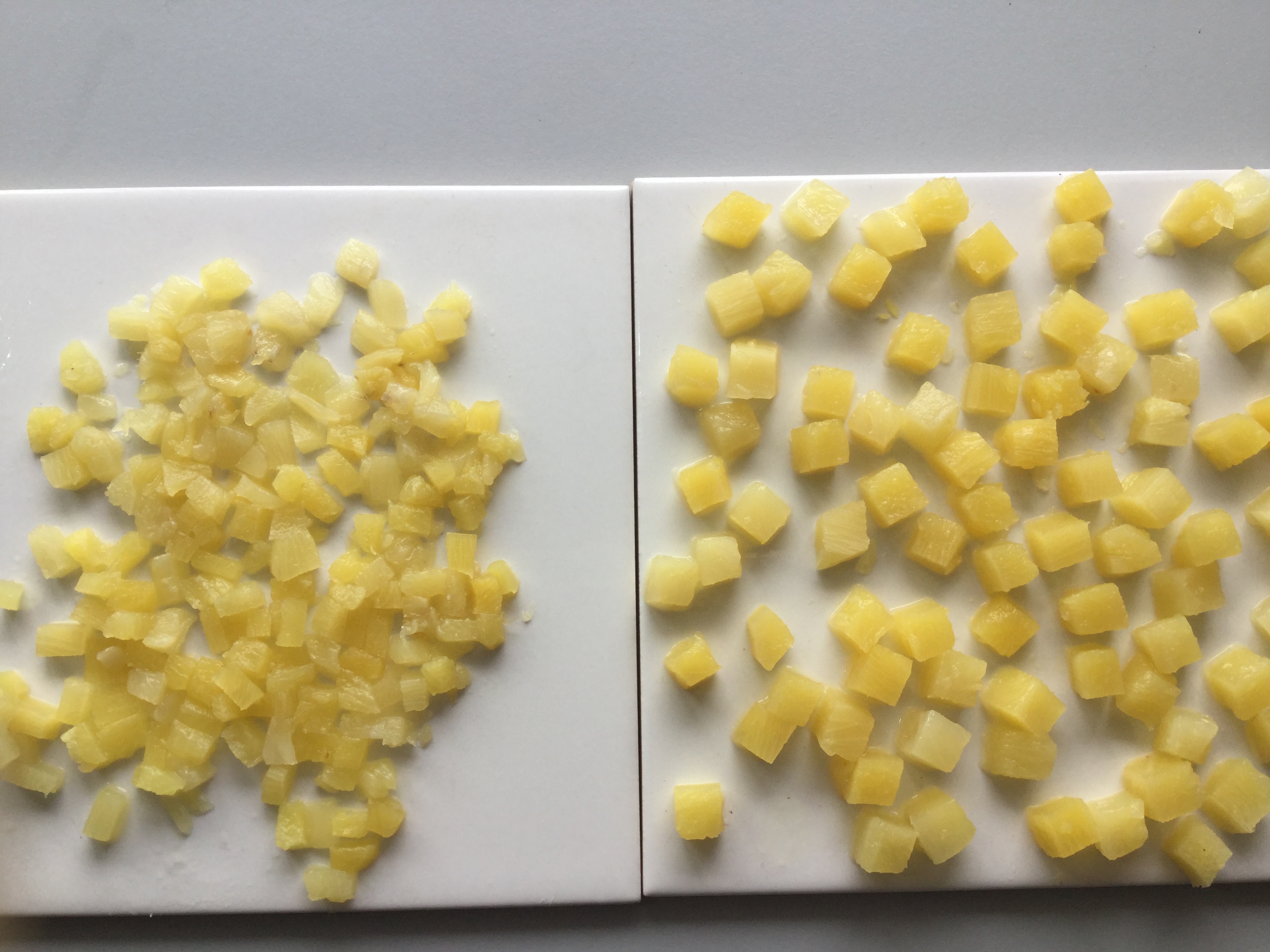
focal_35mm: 31
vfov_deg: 45.4
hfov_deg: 58.4
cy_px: 476
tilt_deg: -84.3
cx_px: 635
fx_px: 1137
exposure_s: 1/162
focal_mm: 3.3
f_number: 2.4
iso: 25
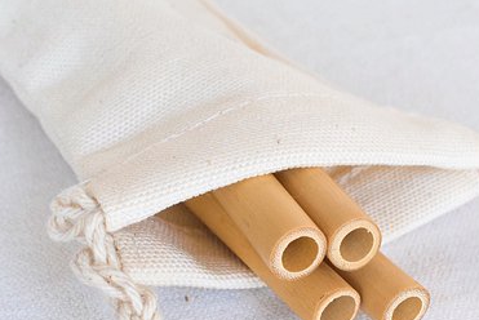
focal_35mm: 84
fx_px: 1119
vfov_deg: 16.2
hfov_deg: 24.1
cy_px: 260
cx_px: 289
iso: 1250
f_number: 11
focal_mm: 26
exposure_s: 1/30
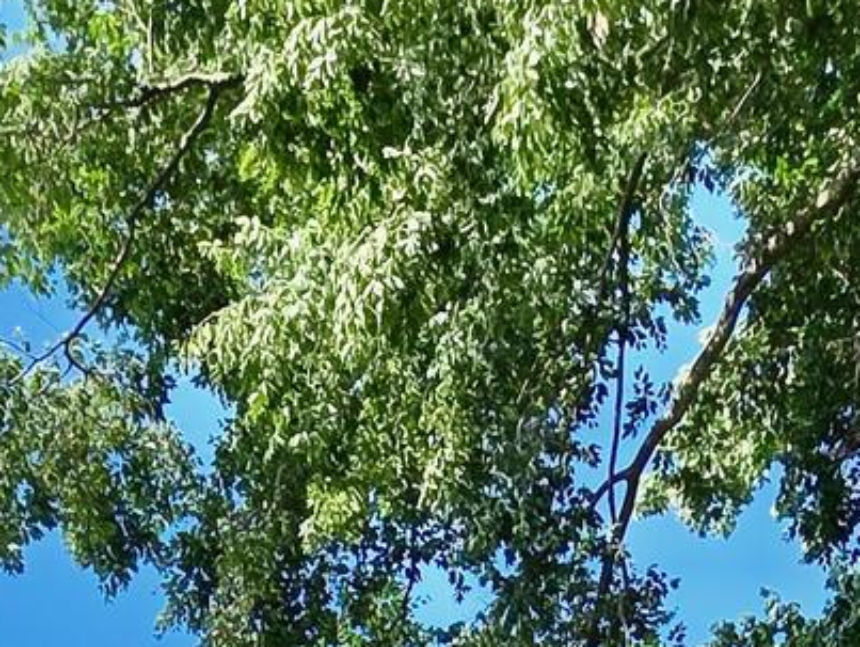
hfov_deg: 29.3
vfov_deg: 13.9
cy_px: 1625
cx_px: 531
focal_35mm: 66
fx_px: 1641
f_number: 2.2
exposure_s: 1/542
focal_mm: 2.2
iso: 50
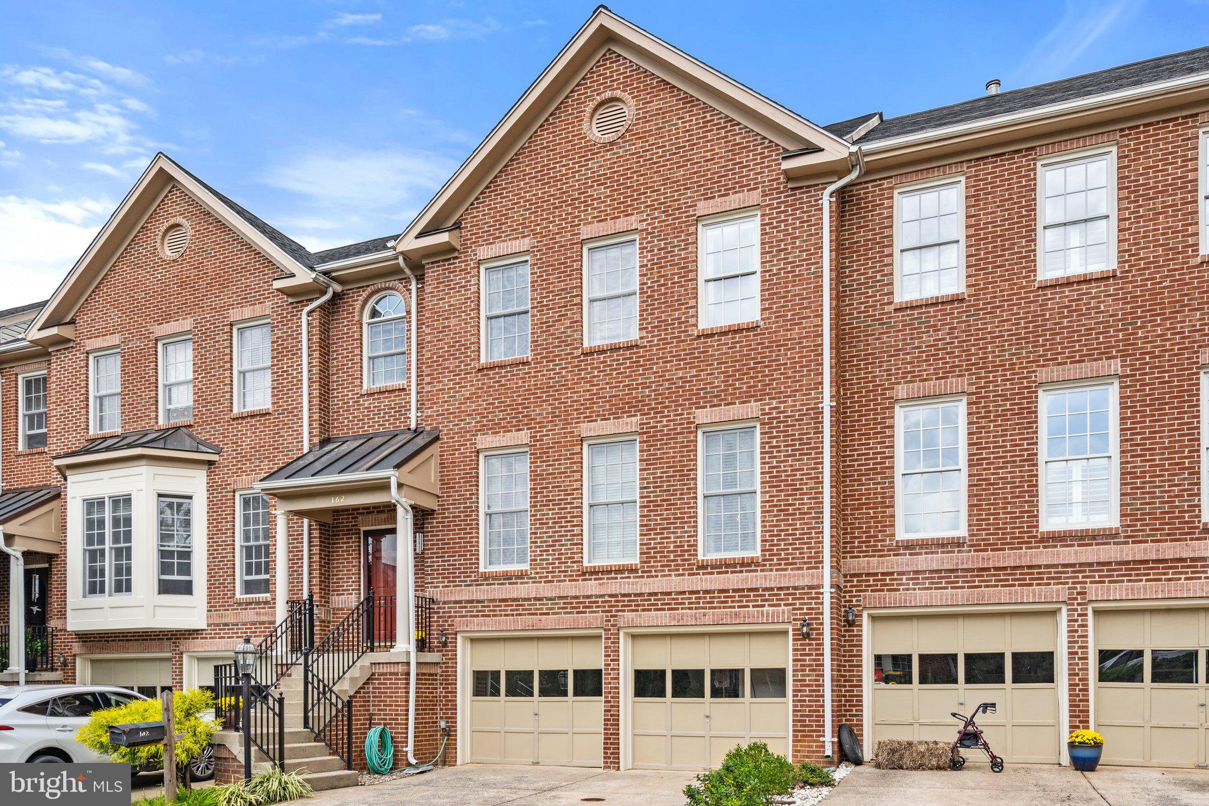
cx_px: 604
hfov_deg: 69.4
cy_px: 403
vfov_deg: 49.5
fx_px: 873
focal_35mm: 26
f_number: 14
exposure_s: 1/125
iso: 250
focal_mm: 26
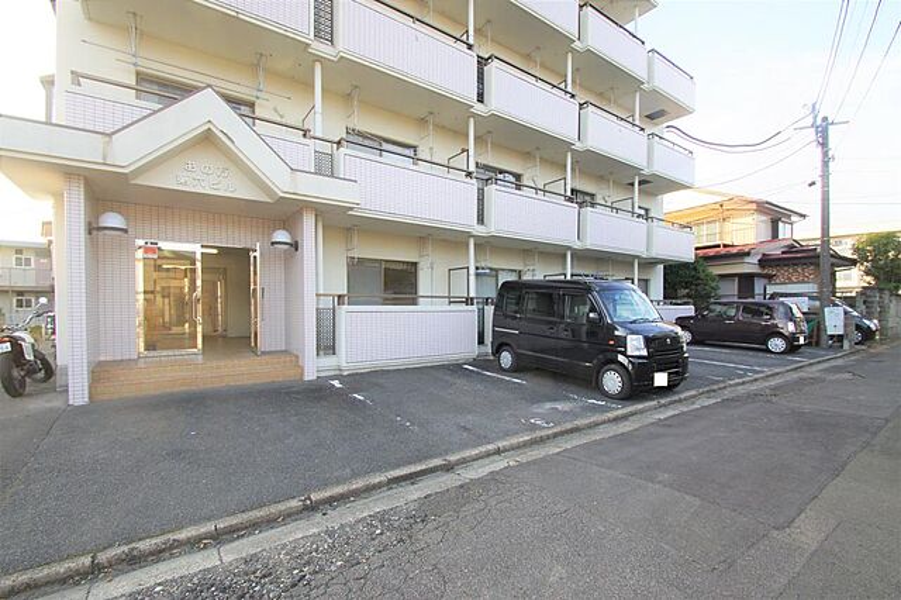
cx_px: 450
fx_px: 375
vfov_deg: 77.3
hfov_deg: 100.4
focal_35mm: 15
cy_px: 300
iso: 100
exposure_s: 1/40
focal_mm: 10
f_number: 8
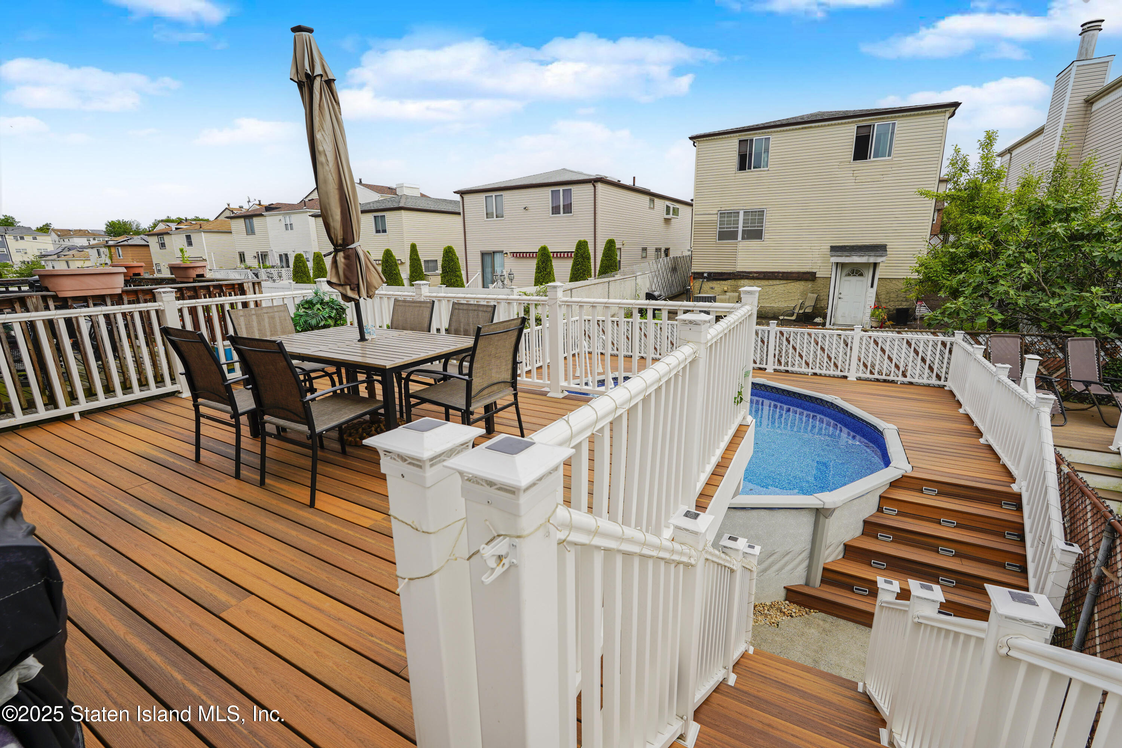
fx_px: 499
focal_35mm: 16
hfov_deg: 96.7
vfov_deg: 73.7
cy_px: 374
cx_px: 561
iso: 100
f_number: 8
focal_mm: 16
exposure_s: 1/125
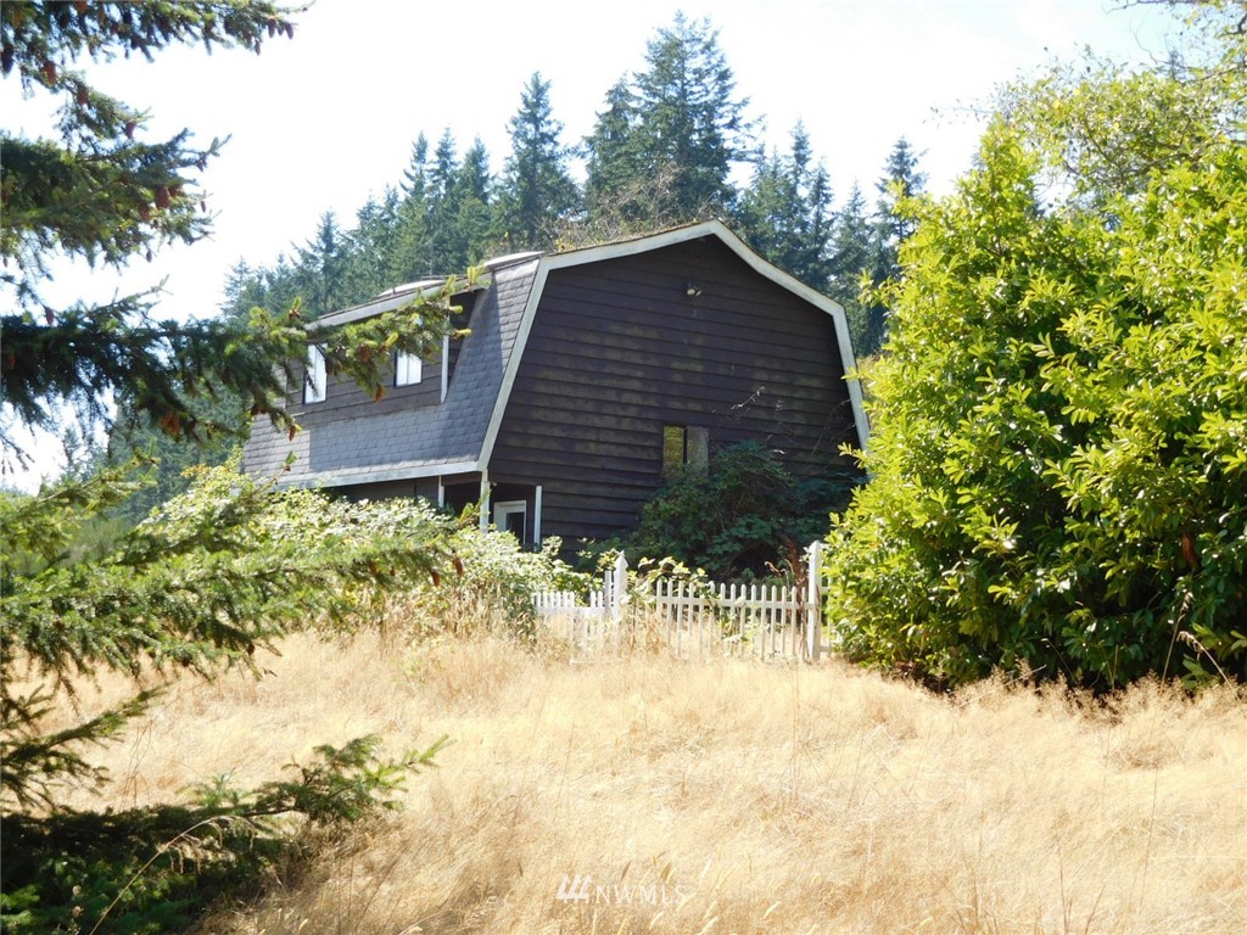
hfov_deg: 38.2
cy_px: 468
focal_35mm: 50
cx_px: 624
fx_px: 1801
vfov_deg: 29.1
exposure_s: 1/250
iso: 125
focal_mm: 8.9
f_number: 4.1
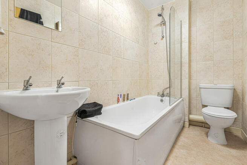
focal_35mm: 16
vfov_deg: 73.8
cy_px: 82
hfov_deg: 96.7
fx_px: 110
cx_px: 124
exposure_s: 1/1.67
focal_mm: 16
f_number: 8
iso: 640
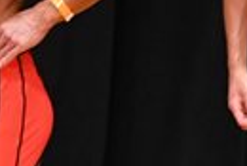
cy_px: 80
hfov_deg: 1.4
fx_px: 10447
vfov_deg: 0.9
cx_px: -208
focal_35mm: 1521
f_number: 5.6
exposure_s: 1/400
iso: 4000
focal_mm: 170
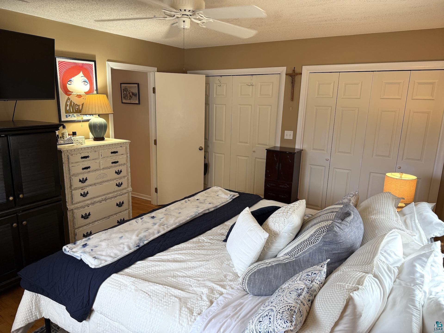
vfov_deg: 56.8
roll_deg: -0.6
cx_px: 222
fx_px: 308
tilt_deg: -12.3
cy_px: 166
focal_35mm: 24
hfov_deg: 71.6
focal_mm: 6.76
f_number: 1.78
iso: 200
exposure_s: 1/120
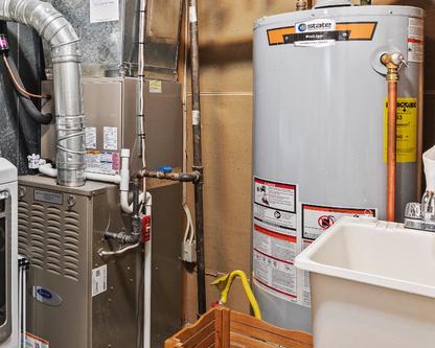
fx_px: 476
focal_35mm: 37
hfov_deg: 43.3
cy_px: 90
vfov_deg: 39.2
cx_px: 17
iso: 1000
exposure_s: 1
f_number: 9
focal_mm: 16
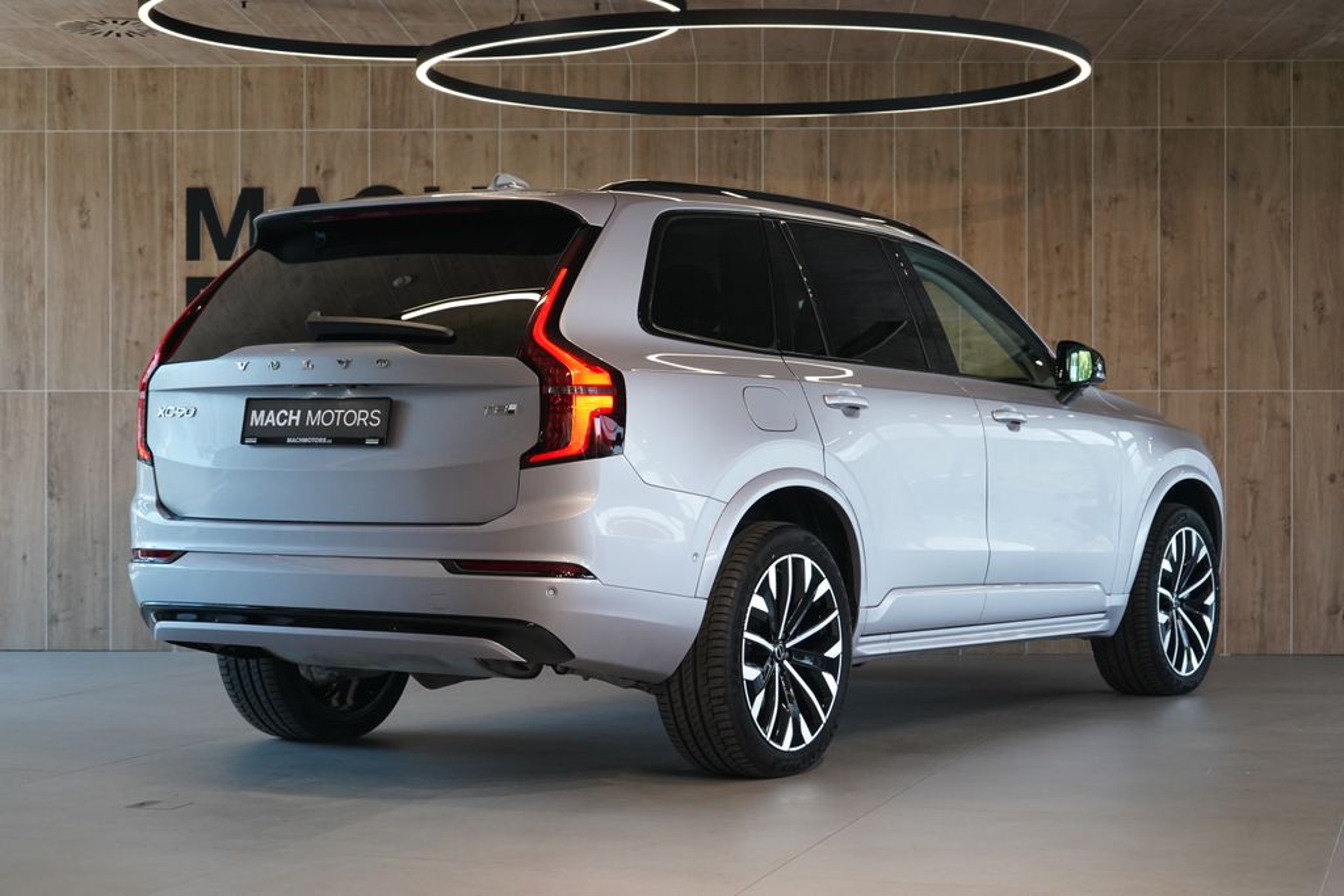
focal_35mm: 68
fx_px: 2539
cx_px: 672
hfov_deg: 29.7
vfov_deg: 20.0
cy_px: 448
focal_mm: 68
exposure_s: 1/160
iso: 2500
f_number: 5.6
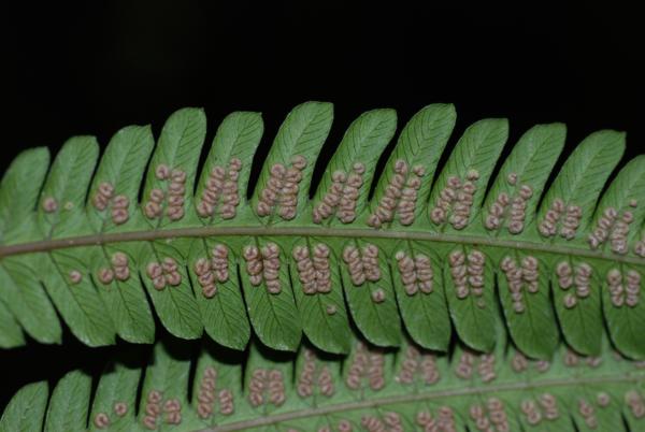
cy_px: 216
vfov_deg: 13.1
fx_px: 1884
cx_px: 322
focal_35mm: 105
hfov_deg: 19.4
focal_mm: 70
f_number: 8
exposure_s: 1/60
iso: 100
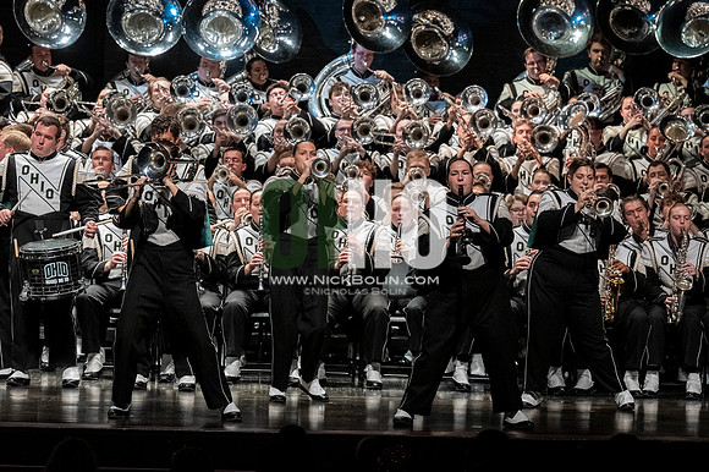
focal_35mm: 210
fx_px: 4133
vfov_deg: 6.5
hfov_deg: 9.8
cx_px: 354
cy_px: 236
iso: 4000
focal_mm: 140
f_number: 4
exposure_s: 1/500
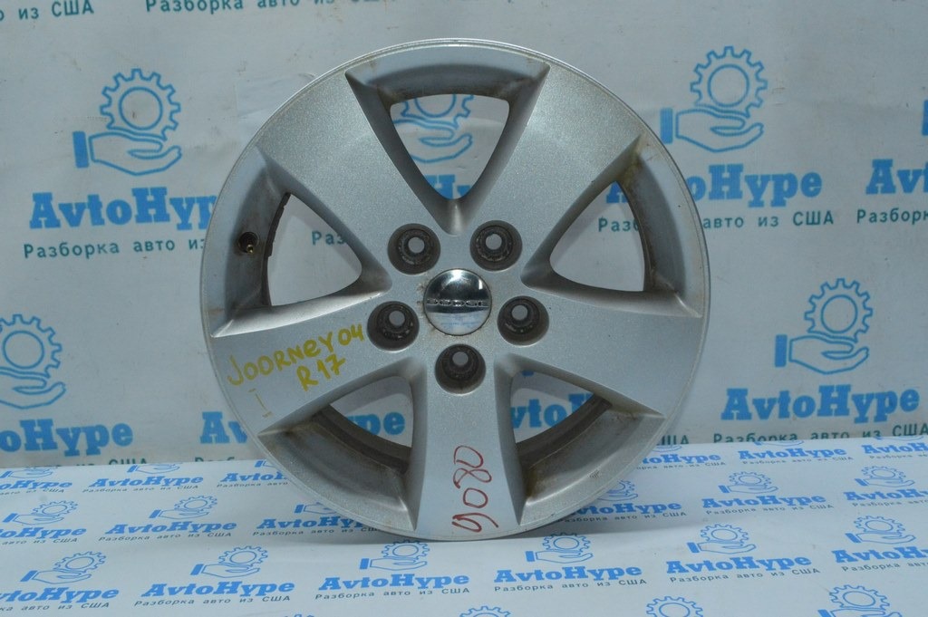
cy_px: 308
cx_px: 464
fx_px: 850
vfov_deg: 39.9
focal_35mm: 33
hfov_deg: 57.3
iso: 4000
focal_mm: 22
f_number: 16
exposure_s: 1/80
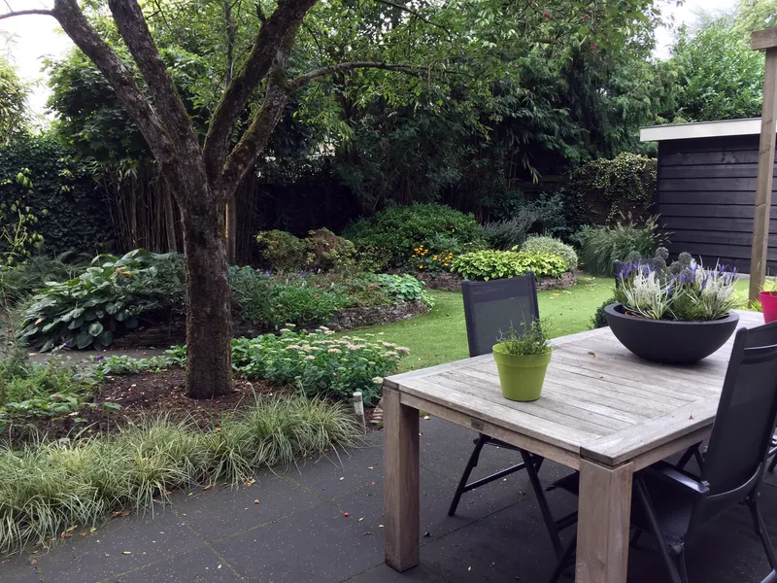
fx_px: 651
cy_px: 292
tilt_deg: -8.8
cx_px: 388
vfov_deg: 48.2
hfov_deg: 61.7
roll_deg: +1.1
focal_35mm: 29
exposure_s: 1/107
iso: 32
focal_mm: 4.15
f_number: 2.2
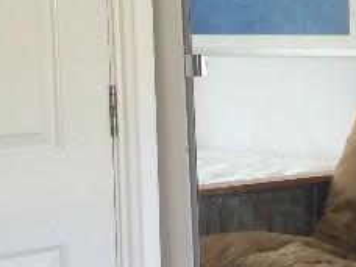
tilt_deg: -3.2
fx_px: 1337
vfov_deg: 11.4
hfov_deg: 13.8
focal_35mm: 130
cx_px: 596
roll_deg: +0.9
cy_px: 95
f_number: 2.2
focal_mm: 4.15
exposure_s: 1/33
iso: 50
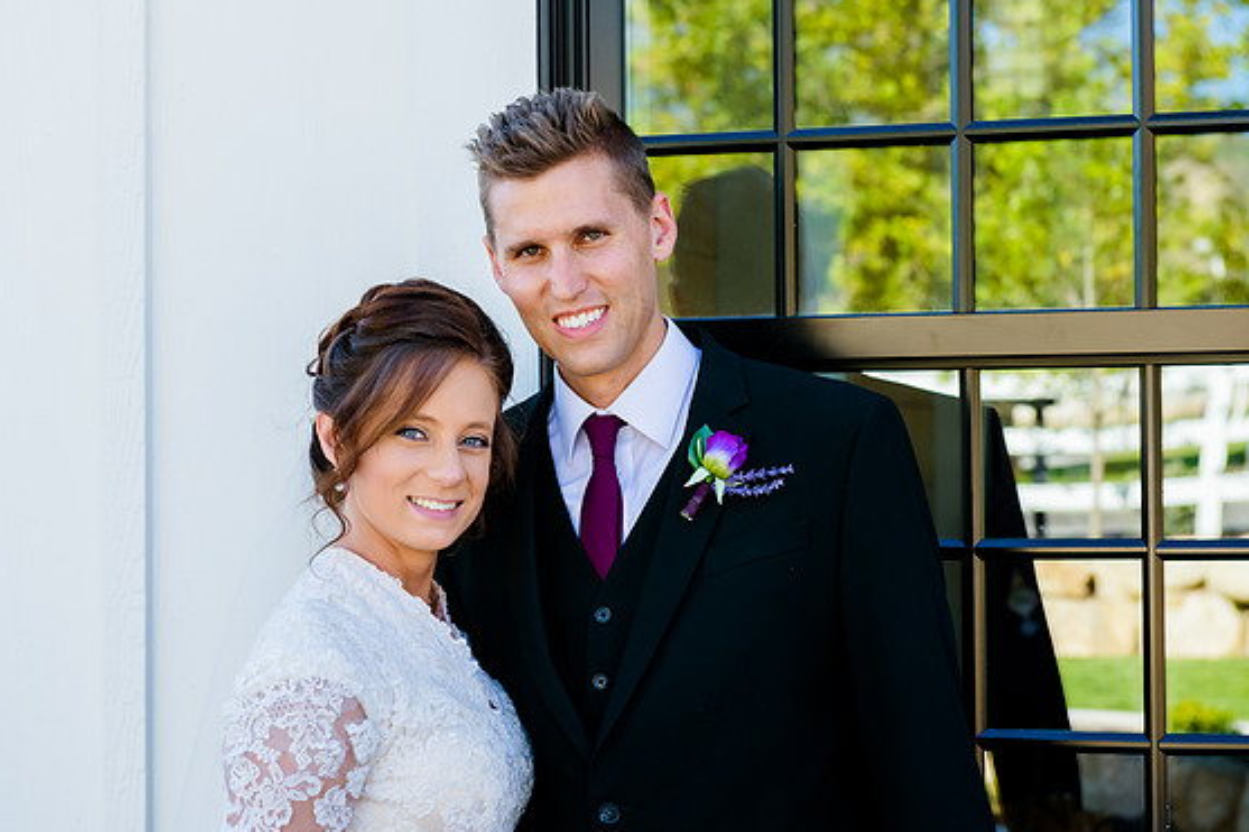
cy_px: 390
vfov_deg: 16.6
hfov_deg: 24.8
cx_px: 585
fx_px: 2844
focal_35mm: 82
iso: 250
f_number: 5.6
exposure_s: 1/200
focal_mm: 70
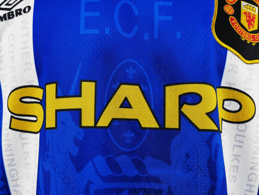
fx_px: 299
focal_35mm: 40
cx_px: 130
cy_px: 98
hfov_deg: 46.8
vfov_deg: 36.0
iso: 125
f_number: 1.8
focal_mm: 5.58
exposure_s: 1/50
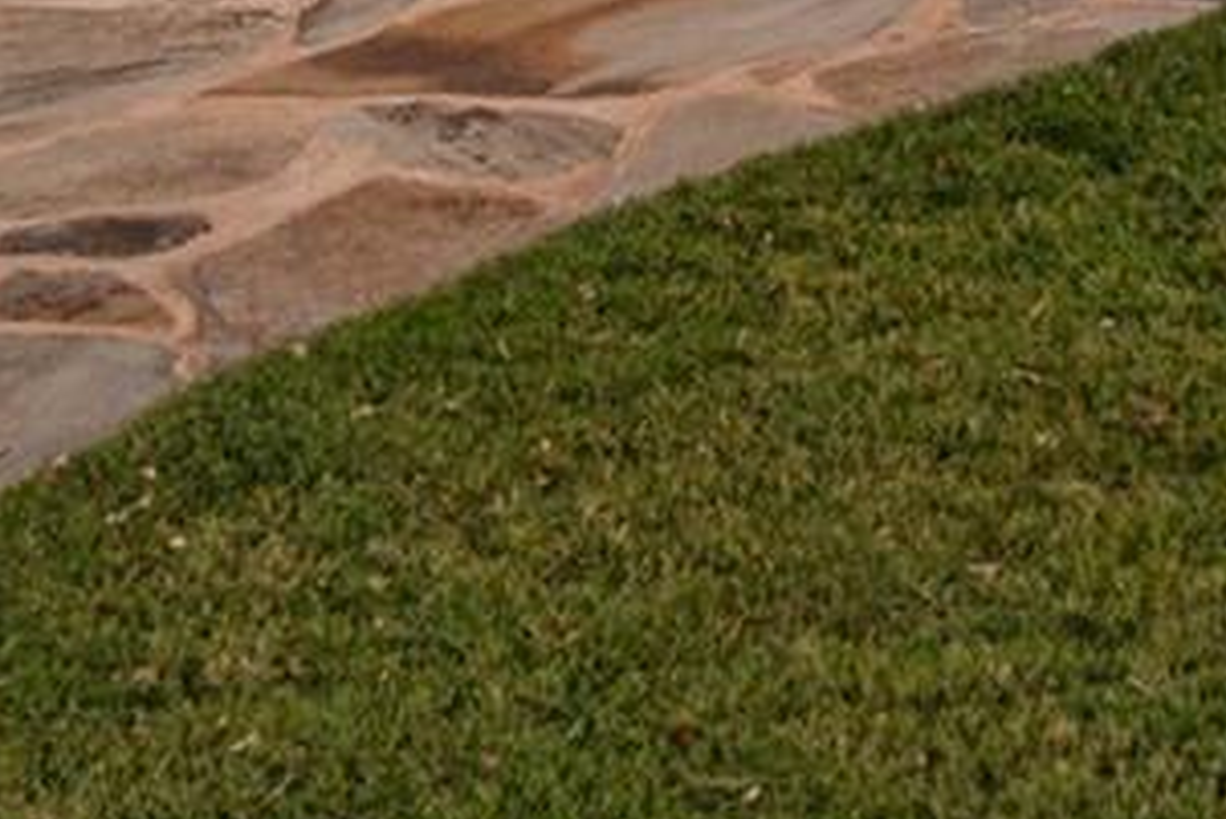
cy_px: -1037
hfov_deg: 19.5
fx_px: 3475
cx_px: 1197
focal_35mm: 102
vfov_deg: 11.5
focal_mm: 15
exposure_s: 1/2
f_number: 8
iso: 800
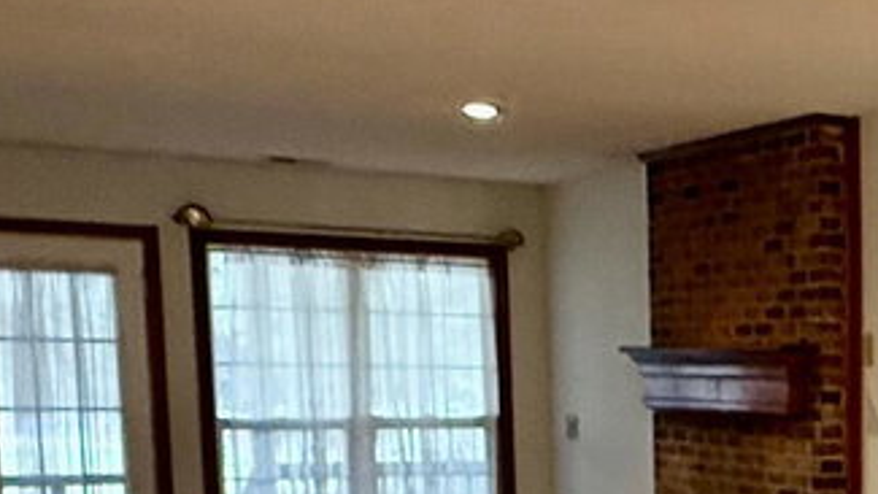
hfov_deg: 24.2
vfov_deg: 15.5
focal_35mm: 75
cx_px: 1186
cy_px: 594
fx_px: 1747
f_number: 2.2
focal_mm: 2.22
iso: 320
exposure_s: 1/60
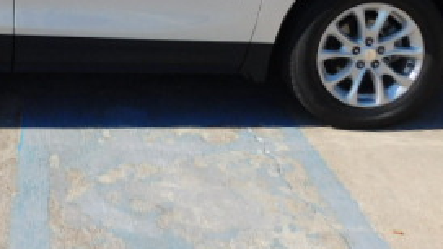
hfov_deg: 33.4
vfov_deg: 18.6
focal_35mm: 59
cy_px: -96
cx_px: 37
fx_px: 693
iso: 125
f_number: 6
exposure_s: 1/400
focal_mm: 4
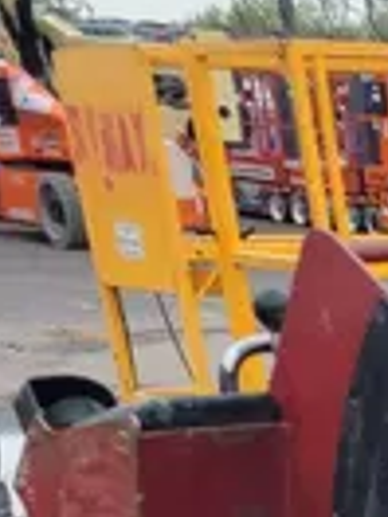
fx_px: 2152
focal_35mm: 144
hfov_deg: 8.9
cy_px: 1361
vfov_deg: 10.9
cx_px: 1066
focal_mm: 5.4
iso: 40
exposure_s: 1/790
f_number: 1.8
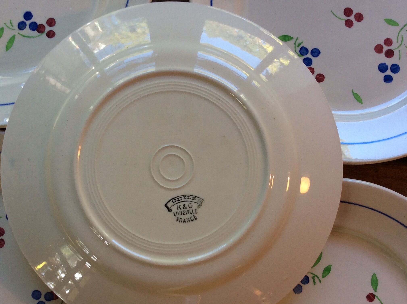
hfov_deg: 45.8
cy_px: 189
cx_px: 181
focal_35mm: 41
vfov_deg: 34.9
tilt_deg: -86.6
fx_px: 481
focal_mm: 3.3
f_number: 2.4
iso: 40
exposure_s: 1/50
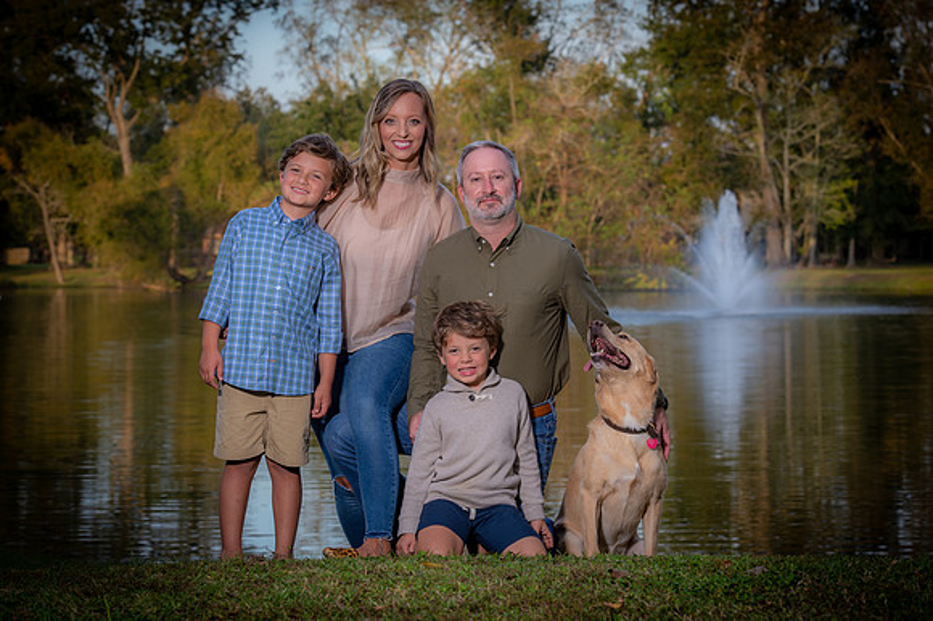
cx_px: 466
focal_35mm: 102
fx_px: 2642
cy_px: 310
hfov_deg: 20.0
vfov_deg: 13.4
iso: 400
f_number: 8
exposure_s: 1/160
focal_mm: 102
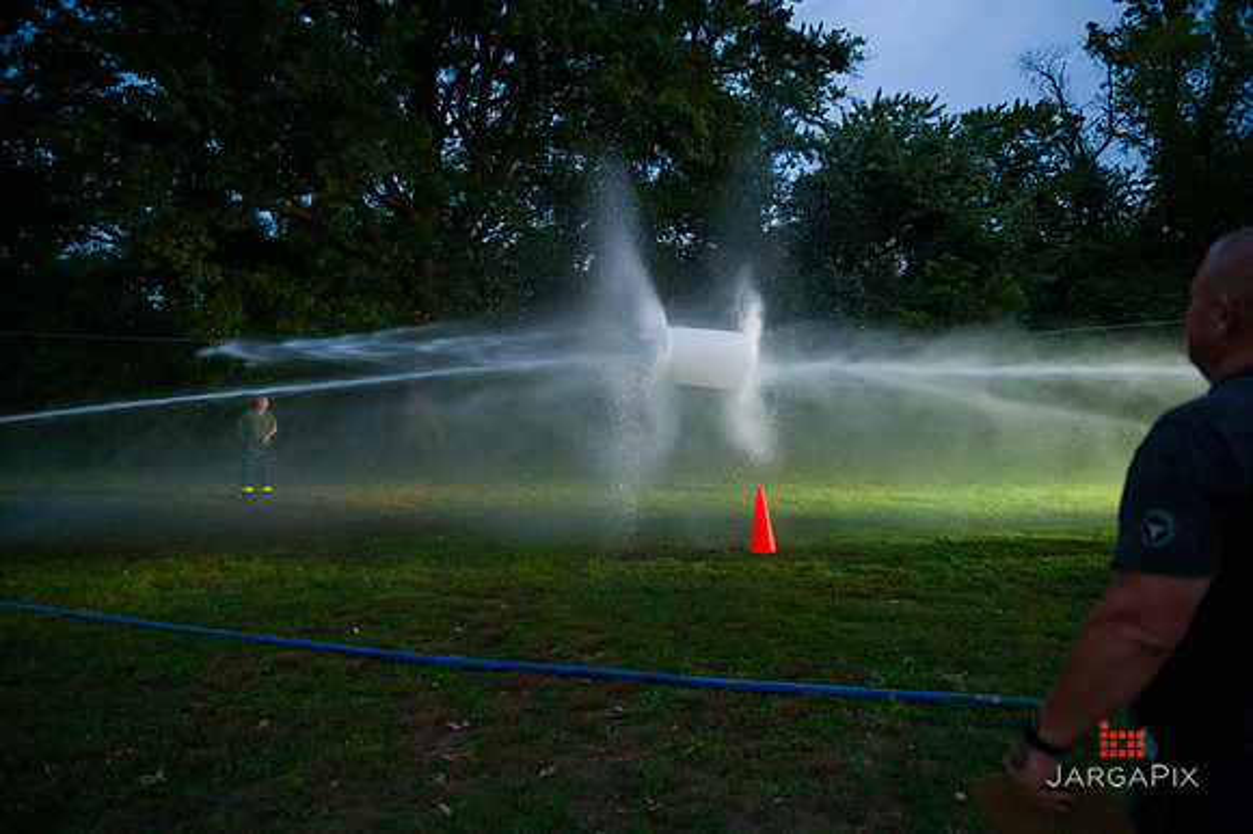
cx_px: 626
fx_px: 835
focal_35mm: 24
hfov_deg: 73.8
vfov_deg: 53.1
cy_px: 417
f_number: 3.2
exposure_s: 1/200
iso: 6400
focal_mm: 24
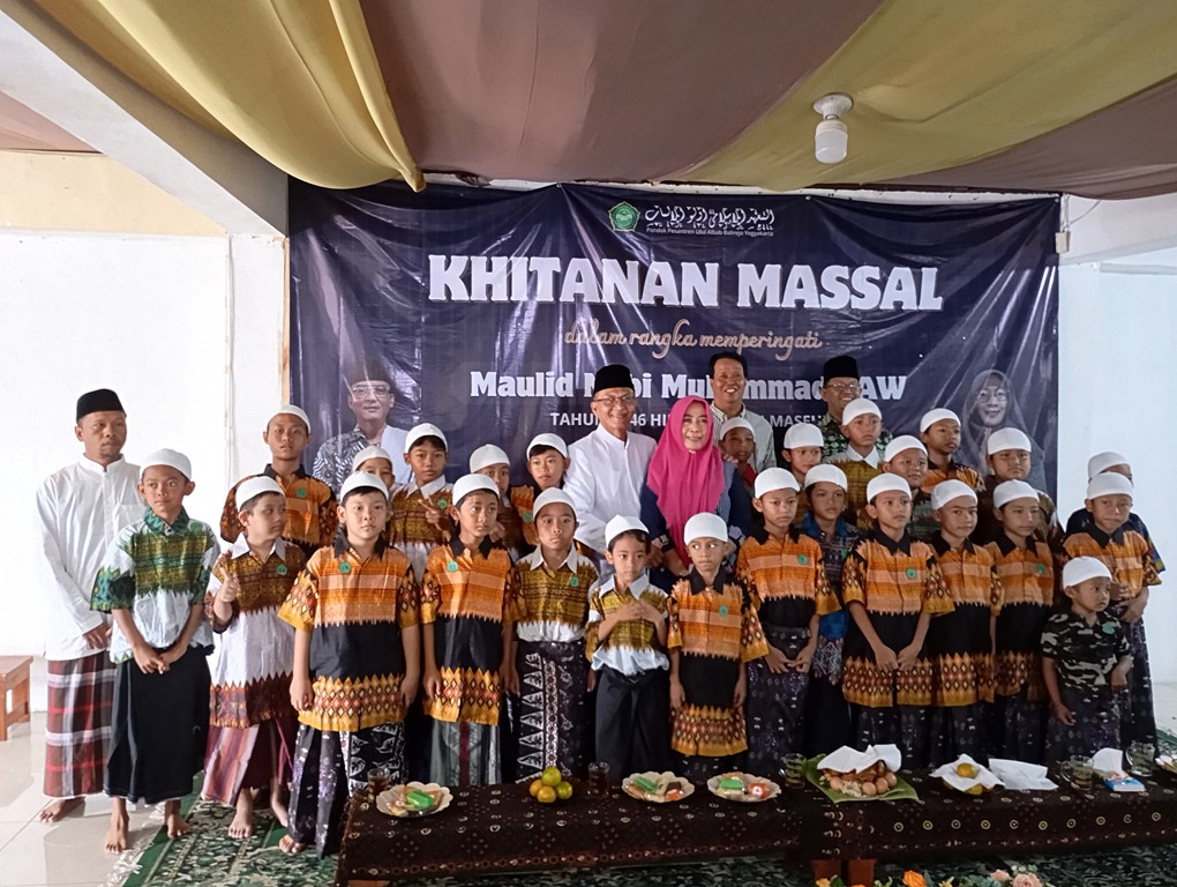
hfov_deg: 63.4
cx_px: 588
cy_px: 444
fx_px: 953
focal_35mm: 28
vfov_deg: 49.9
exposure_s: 1/20
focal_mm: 4.27
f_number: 1.8
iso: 2952
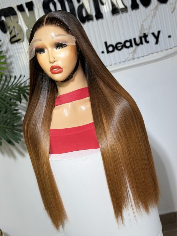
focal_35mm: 48
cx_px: 88
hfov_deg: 30.3
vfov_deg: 39.7
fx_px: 327
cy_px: 118
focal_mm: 6.86
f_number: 1.78
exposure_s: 1/672
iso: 80
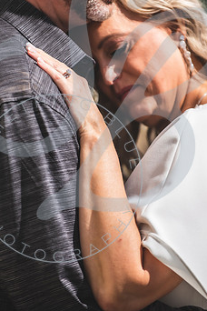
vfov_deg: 7.8
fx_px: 2268
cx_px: 99
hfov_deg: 5.2
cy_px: 109
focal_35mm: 263
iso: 100
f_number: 2.8
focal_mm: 200
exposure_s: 1/3200
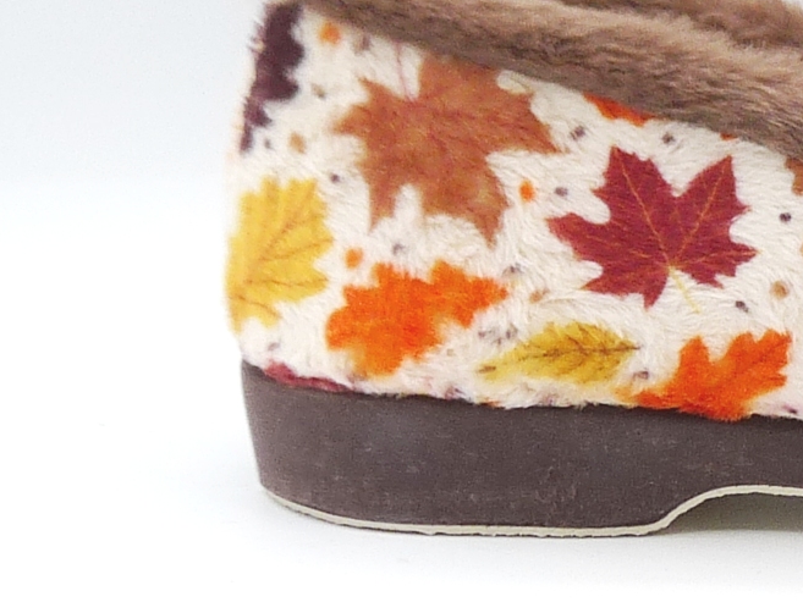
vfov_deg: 11.1
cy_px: 303
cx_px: 961
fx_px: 3109
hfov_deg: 14.3
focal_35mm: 134
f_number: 4
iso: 100
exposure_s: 1/160
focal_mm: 5.6
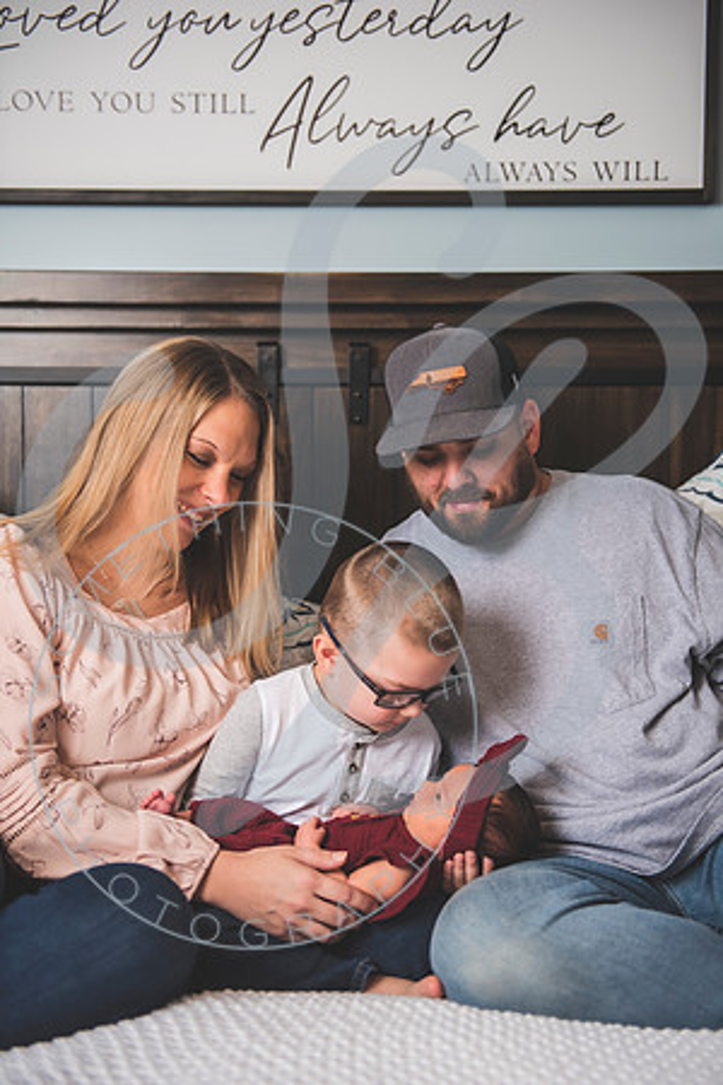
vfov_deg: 41.1
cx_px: 362
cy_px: 542
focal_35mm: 48
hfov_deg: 28.1
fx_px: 1446
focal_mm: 48
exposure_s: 1/100
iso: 100
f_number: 2.8
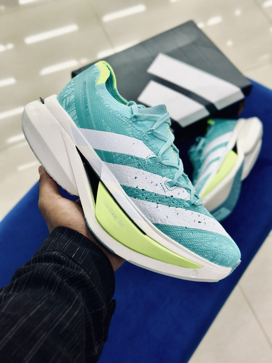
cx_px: 136
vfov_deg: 39.7
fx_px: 503
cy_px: 182
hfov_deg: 30.3
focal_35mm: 48
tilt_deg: -58.1
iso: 64
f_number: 1.78
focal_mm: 6.86
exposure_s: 1/122
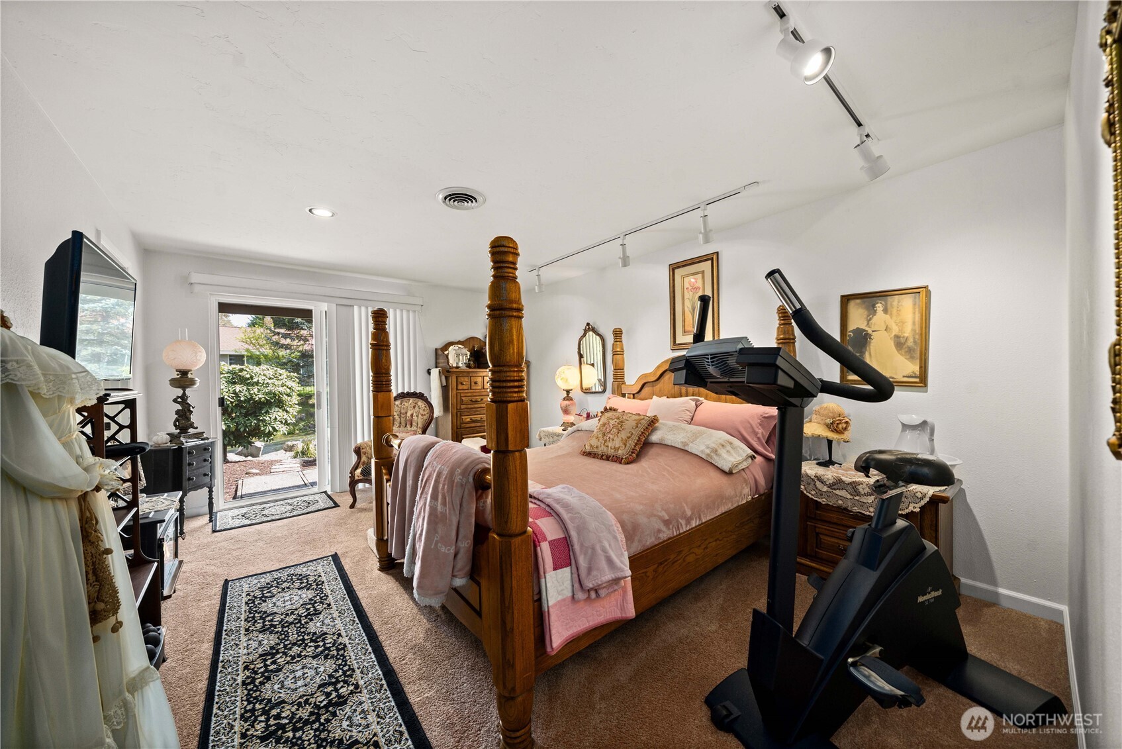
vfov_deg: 90.0
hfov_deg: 112.6
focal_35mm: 12
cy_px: 374
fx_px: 374
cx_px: 561
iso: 1250
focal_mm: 12
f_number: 6.7
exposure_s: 1/10
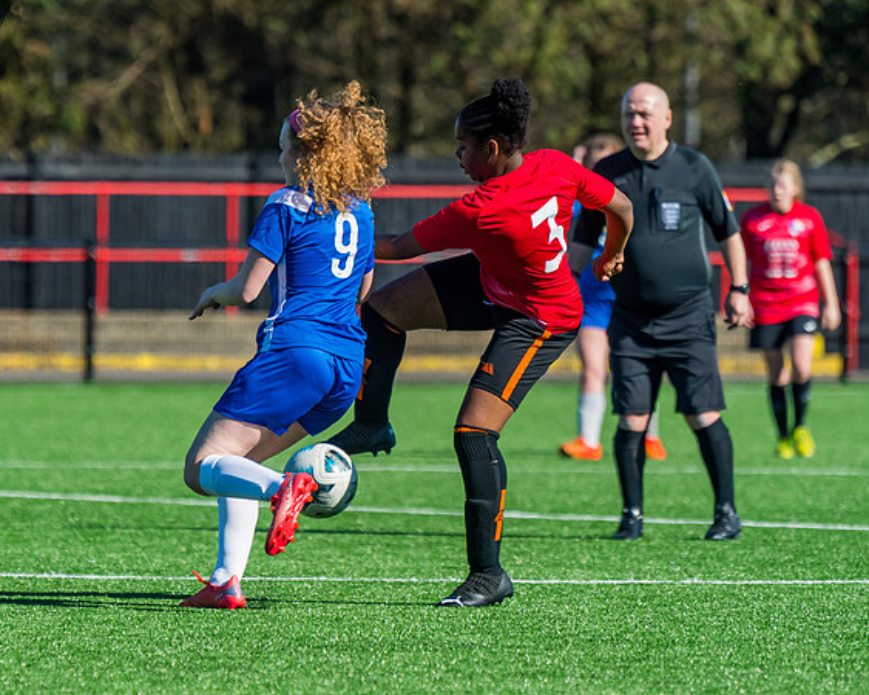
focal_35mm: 418
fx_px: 10760
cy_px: 393
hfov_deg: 4.6
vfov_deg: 3.7
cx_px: 348
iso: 400
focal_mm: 280
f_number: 5
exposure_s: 1/2000
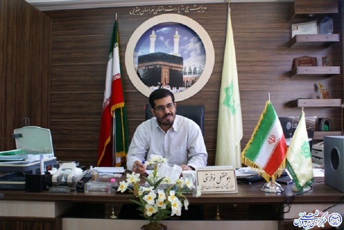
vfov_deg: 40.0
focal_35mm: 33
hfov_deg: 57.2
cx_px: 172
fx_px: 315
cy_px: 115
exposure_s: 1/40
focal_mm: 22
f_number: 4
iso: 250
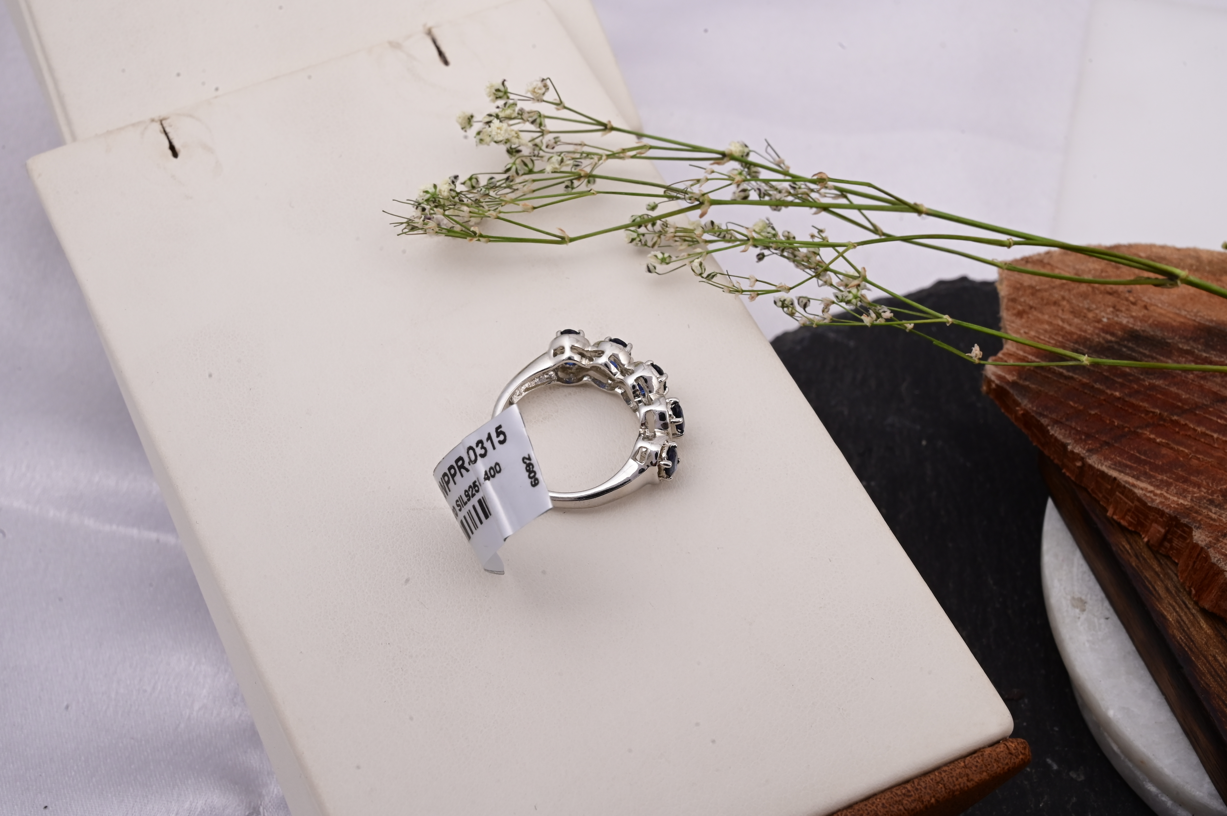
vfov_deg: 19.4
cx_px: 614
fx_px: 2384
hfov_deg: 28.9
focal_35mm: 70
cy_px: 408
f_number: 20
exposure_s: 1/80
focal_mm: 70
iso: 640
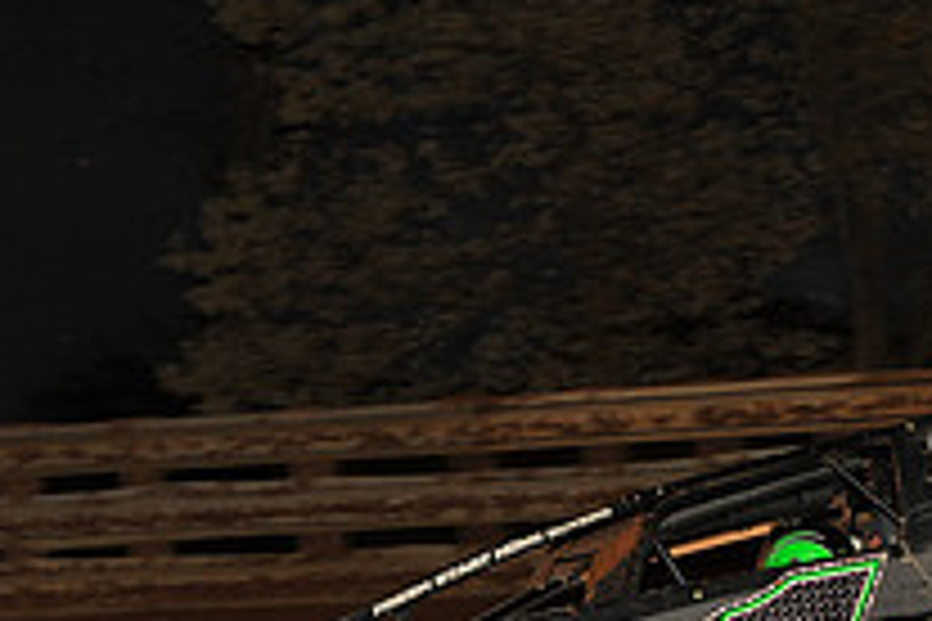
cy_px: 531
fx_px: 5074
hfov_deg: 10.4
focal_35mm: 196
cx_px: 824
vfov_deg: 7.0
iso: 500
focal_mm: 70
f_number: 7.1
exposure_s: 1/320
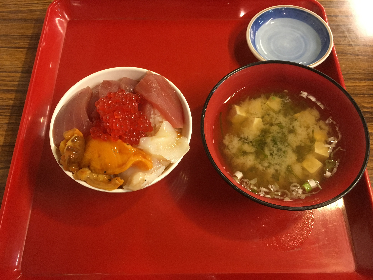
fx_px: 312
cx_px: 186
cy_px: 140
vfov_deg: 48.2
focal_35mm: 29
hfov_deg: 61.7
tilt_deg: -65.1
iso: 160
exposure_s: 1/30
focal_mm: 4.15
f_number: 2.2
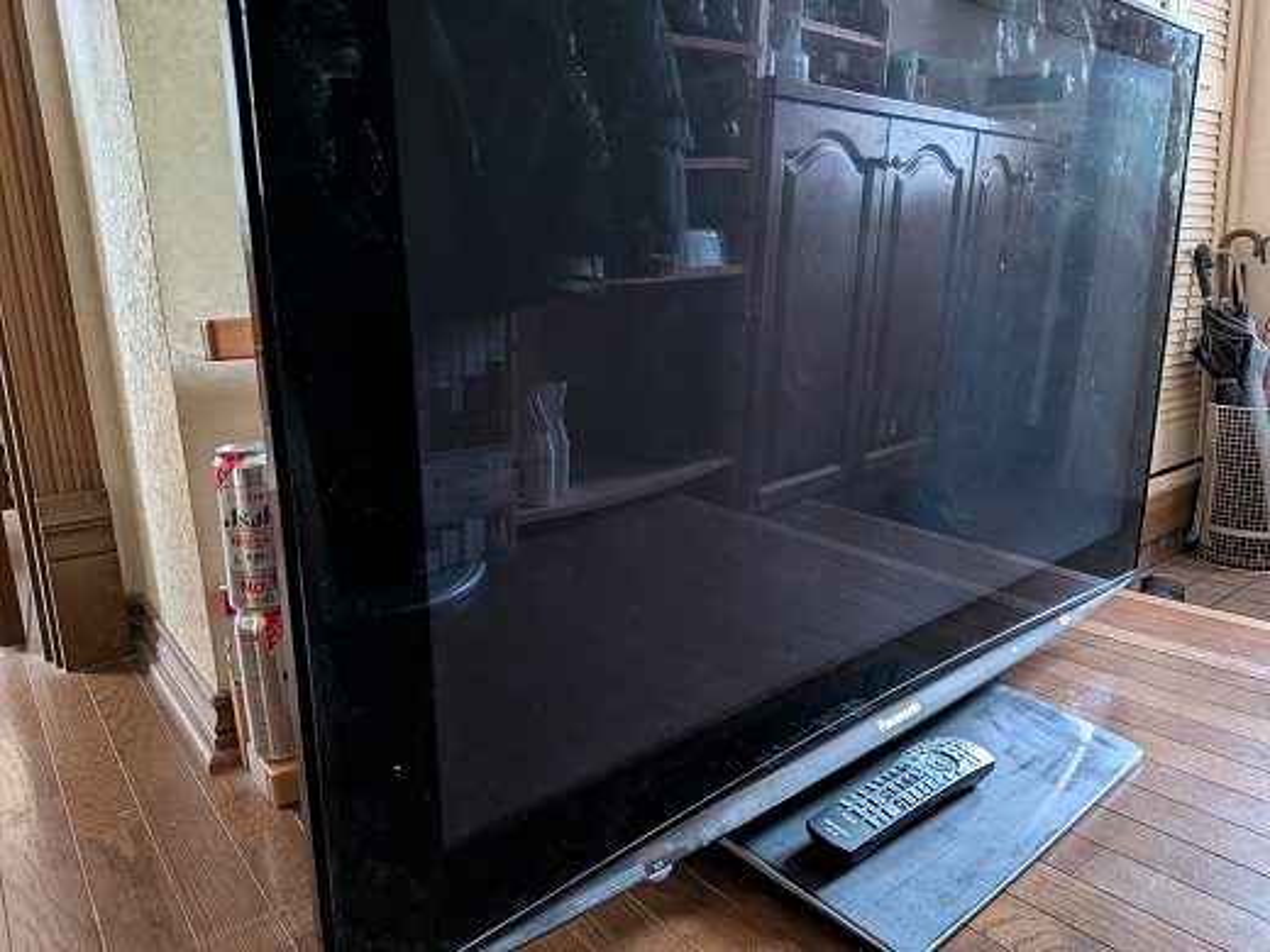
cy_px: 476
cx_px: 635
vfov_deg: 56.8
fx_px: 881
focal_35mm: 24
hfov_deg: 71.6
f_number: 1.7
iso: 847
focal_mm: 4.53
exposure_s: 1/16.7
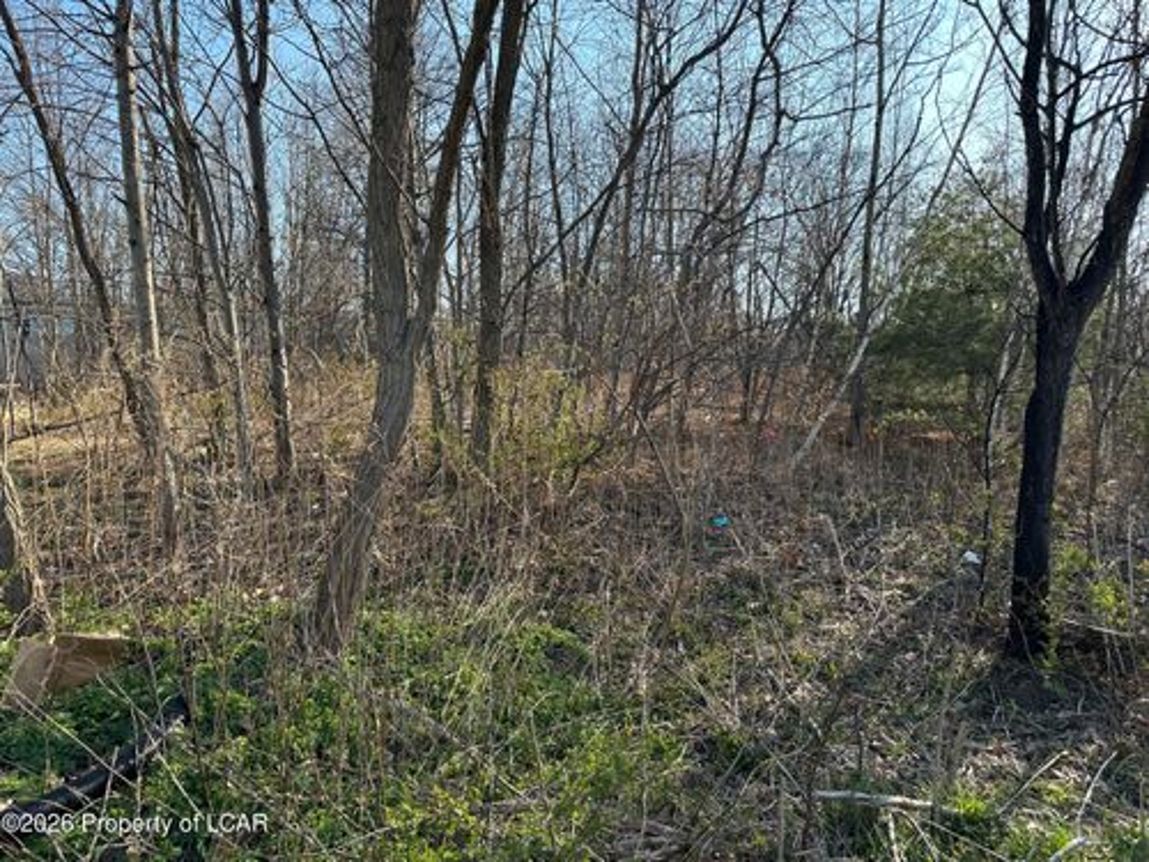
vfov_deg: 56.8
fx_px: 797
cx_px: 574
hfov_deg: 71.6
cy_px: 431
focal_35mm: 24
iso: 80
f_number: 1.78
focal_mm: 6.86
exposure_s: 1/1144
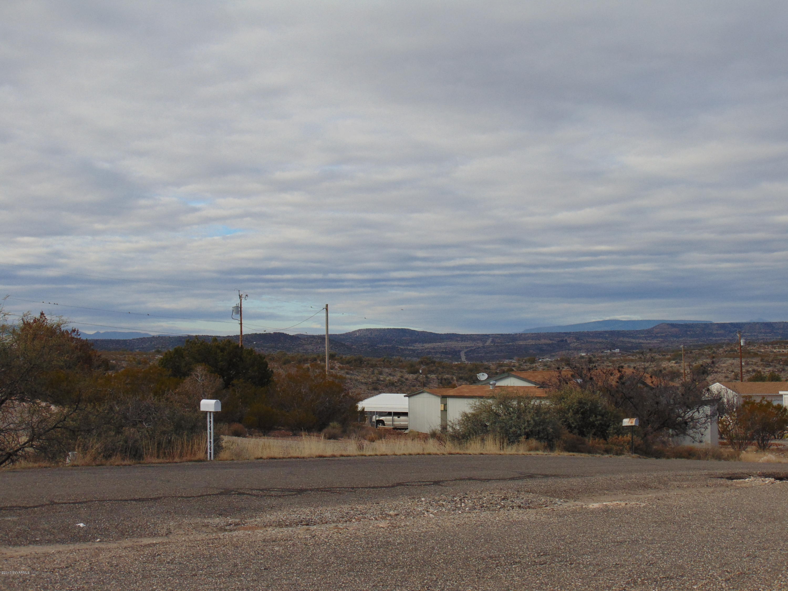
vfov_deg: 24.4
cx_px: 394
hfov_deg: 32.2
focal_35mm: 60
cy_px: 296
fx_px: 1366
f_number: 9.3
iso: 80
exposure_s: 1/200
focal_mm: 10.8
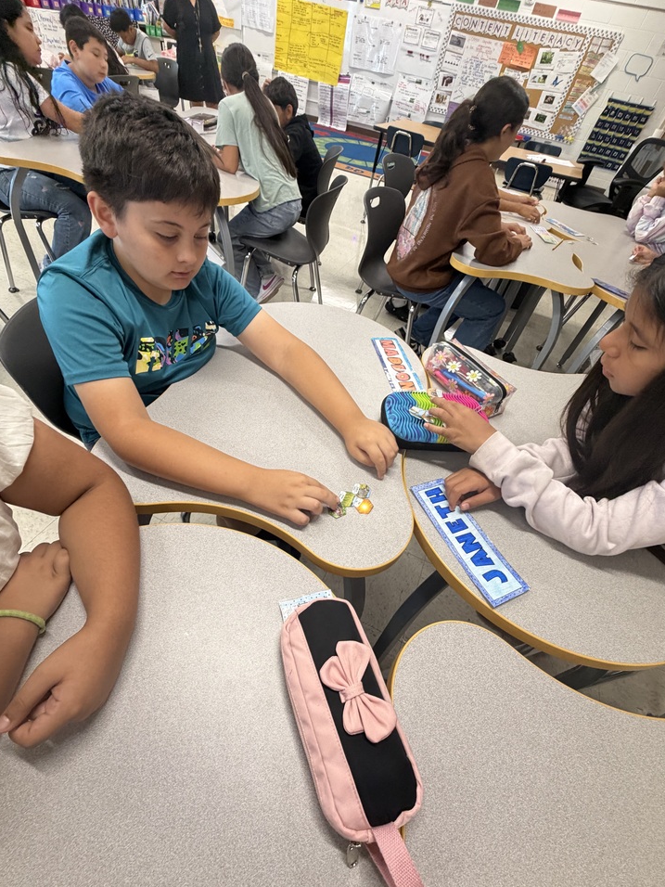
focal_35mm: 15
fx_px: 384
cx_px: 330
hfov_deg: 81.7
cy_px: 447
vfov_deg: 98.2
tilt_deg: -46.6
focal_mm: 2.22
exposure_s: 1/90
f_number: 2.2
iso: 320
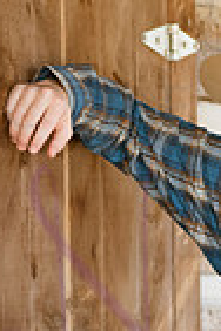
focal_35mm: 334
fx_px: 3075
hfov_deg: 4.1
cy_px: 190
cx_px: 317
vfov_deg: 6.2
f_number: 4
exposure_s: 1/500
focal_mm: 105
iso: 800
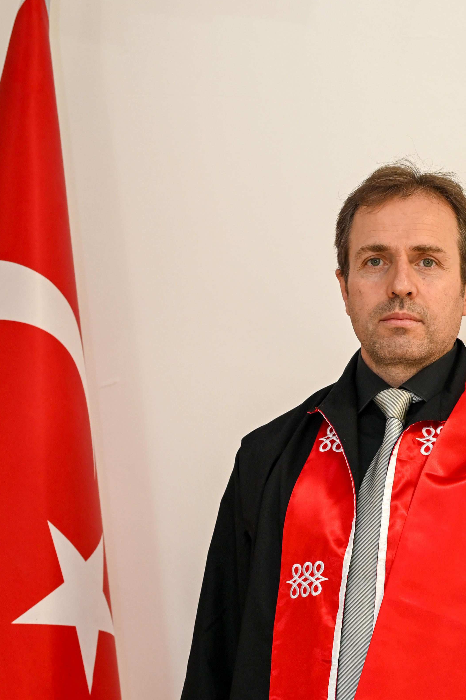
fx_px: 1847
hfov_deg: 14.3
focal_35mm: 95
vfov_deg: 21.4
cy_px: 448
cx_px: 356
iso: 640
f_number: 4
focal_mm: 50
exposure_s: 1/60
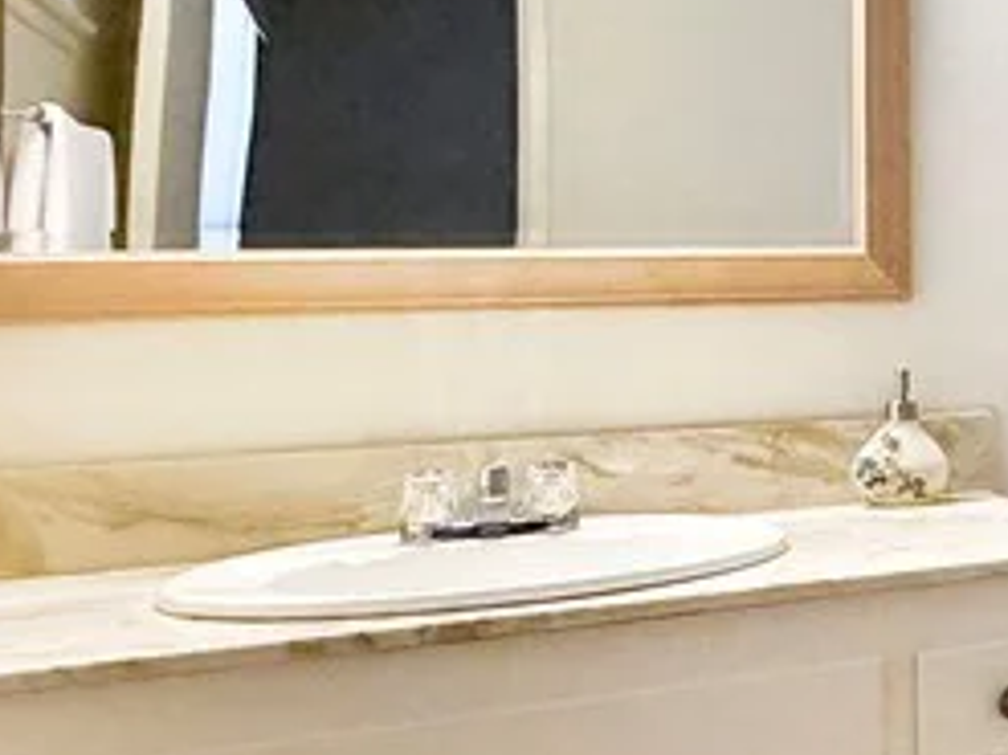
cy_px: 229
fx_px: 1688
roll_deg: +1.1
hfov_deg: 23.6
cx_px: 1645
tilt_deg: +1.5
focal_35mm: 58
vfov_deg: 25.0
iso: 320
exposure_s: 1/120
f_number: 2.2
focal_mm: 2.22
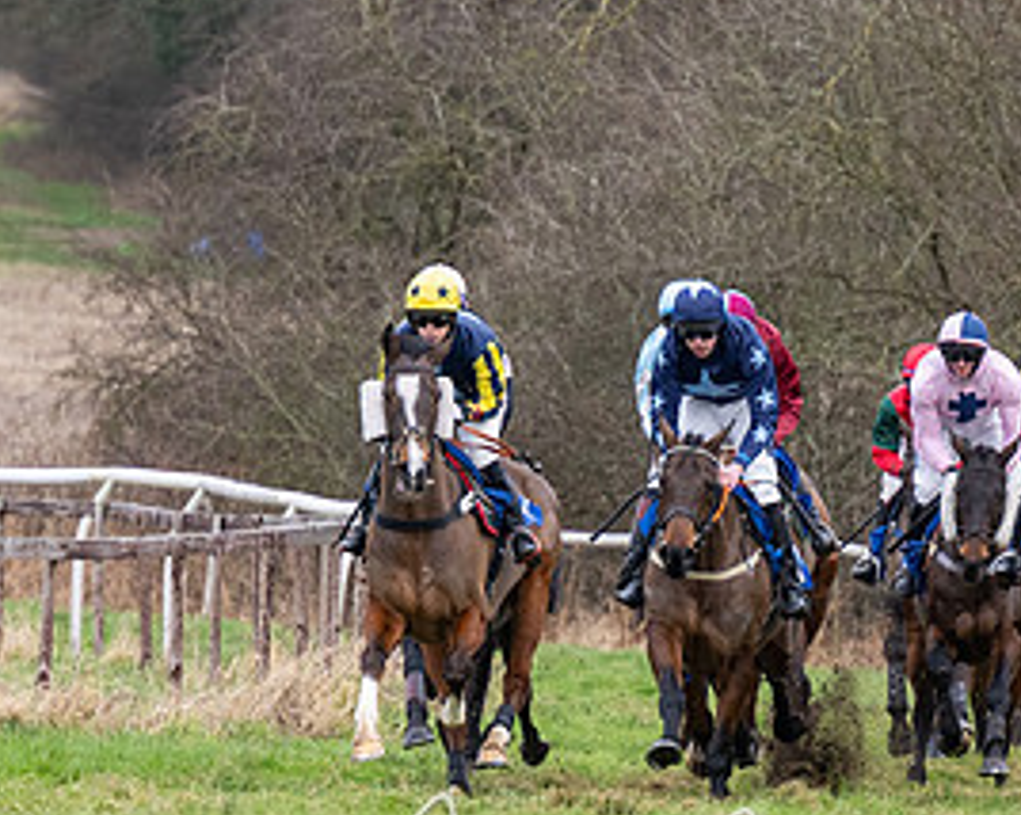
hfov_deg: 2.5
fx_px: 23130
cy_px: 578
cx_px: 439
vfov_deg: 2.0
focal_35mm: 766
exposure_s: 1/1000
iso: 800
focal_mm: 195
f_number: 4
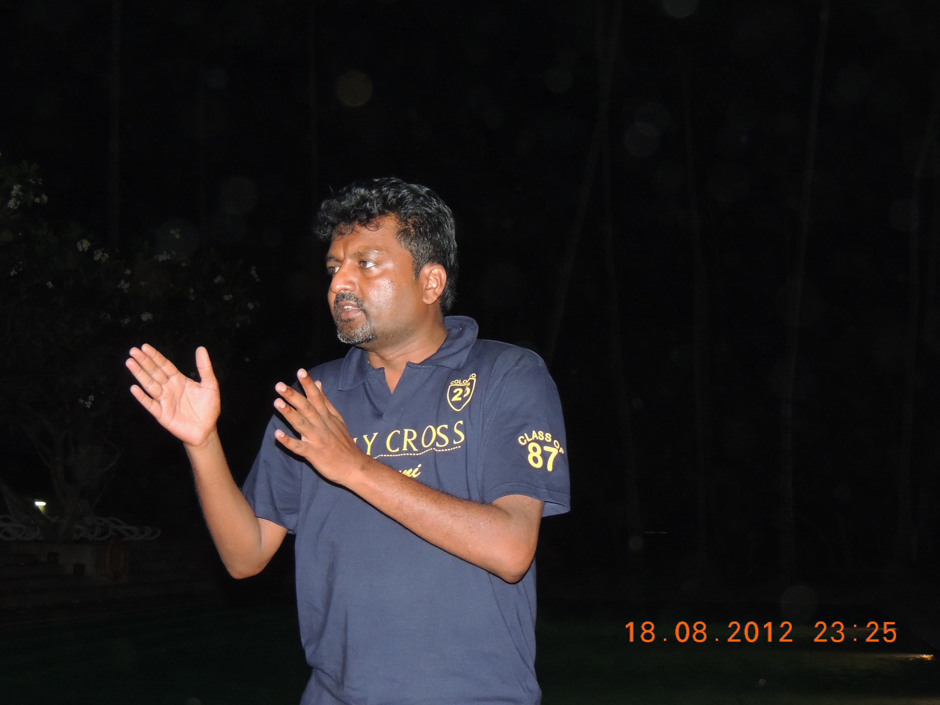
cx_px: 470
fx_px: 1629
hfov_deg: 32.2
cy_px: 352
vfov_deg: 24.4
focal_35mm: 60
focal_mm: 10.7
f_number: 3.7
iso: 720
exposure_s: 1/50
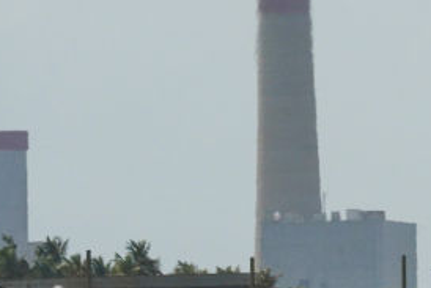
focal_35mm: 1846
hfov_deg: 1.1
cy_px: 147
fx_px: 22117
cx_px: 769
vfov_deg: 0.7
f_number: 11
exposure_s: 1/8000
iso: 1000
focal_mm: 493.4
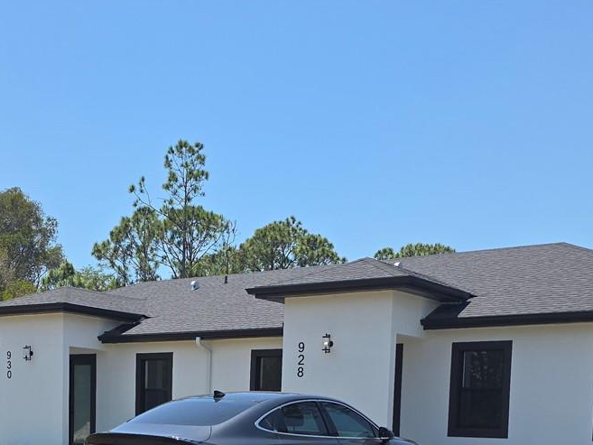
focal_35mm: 56
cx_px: 199
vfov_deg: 24.4
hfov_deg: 34.0
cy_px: 488
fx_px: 960
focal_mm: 6.3
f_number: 1.7
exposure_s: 1/866
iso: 12
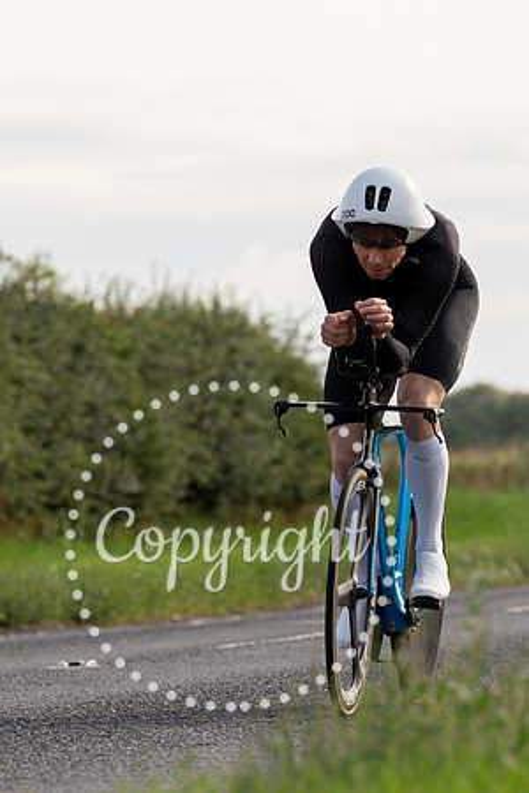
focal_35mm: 313
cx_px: 303
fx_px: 6903
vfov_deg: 6.6
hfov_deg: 4.4
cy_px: 428
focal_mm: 133
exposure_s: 1/1000
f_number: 4
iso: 125
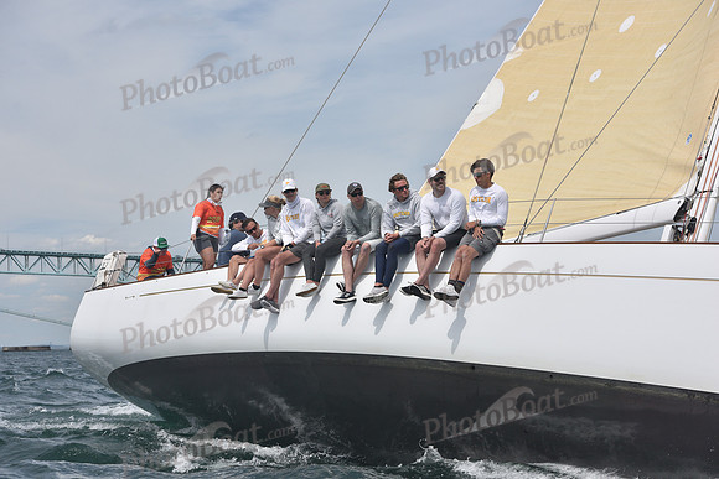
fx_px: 1718
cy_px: 240
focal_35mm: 86
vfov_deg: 15.9
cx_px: 360
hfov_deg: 23.6
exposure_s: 1/800
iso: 320
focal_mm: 86
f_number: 6.3
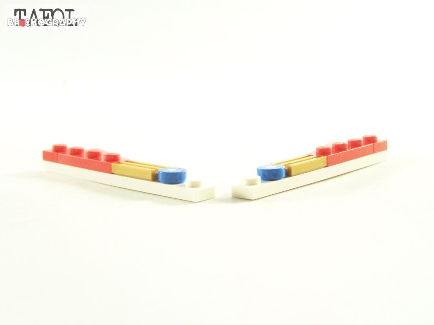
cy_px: 162
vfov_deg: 22.9
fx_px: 802
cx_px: 217
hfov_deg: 30.3
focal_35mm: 64
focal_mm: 10.7
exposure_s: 1/60
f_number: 3.2
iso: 400
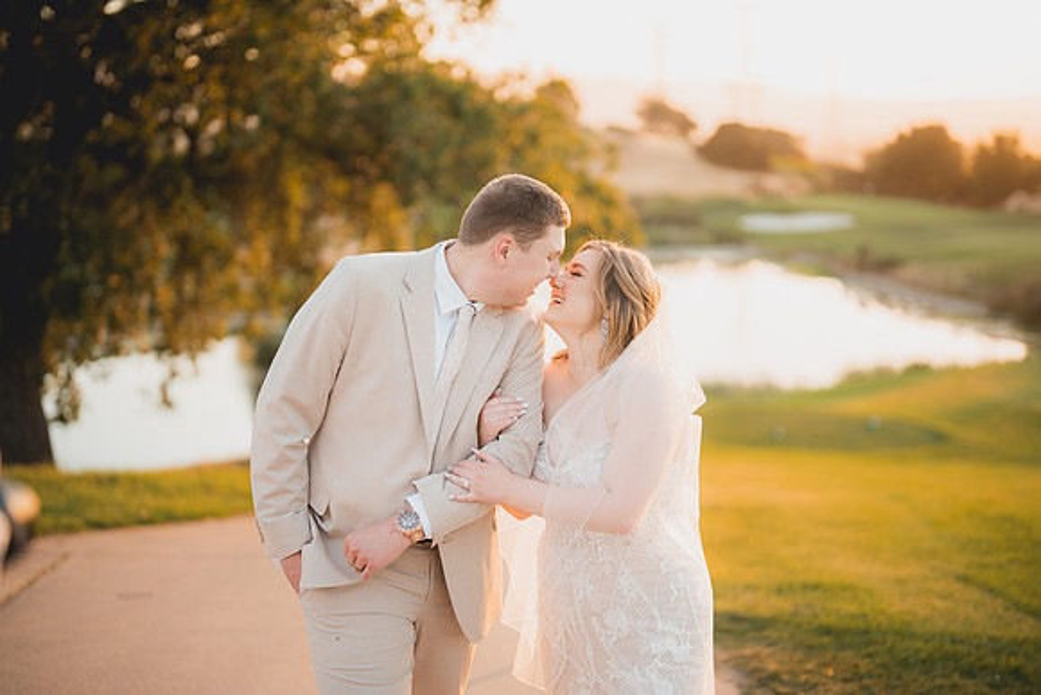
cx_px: 520
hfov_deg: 39.6
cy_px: 348
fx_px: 1446
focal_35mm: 50
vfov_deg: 27.0
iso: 125
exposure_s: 1/500
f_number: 1.2
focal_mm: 50
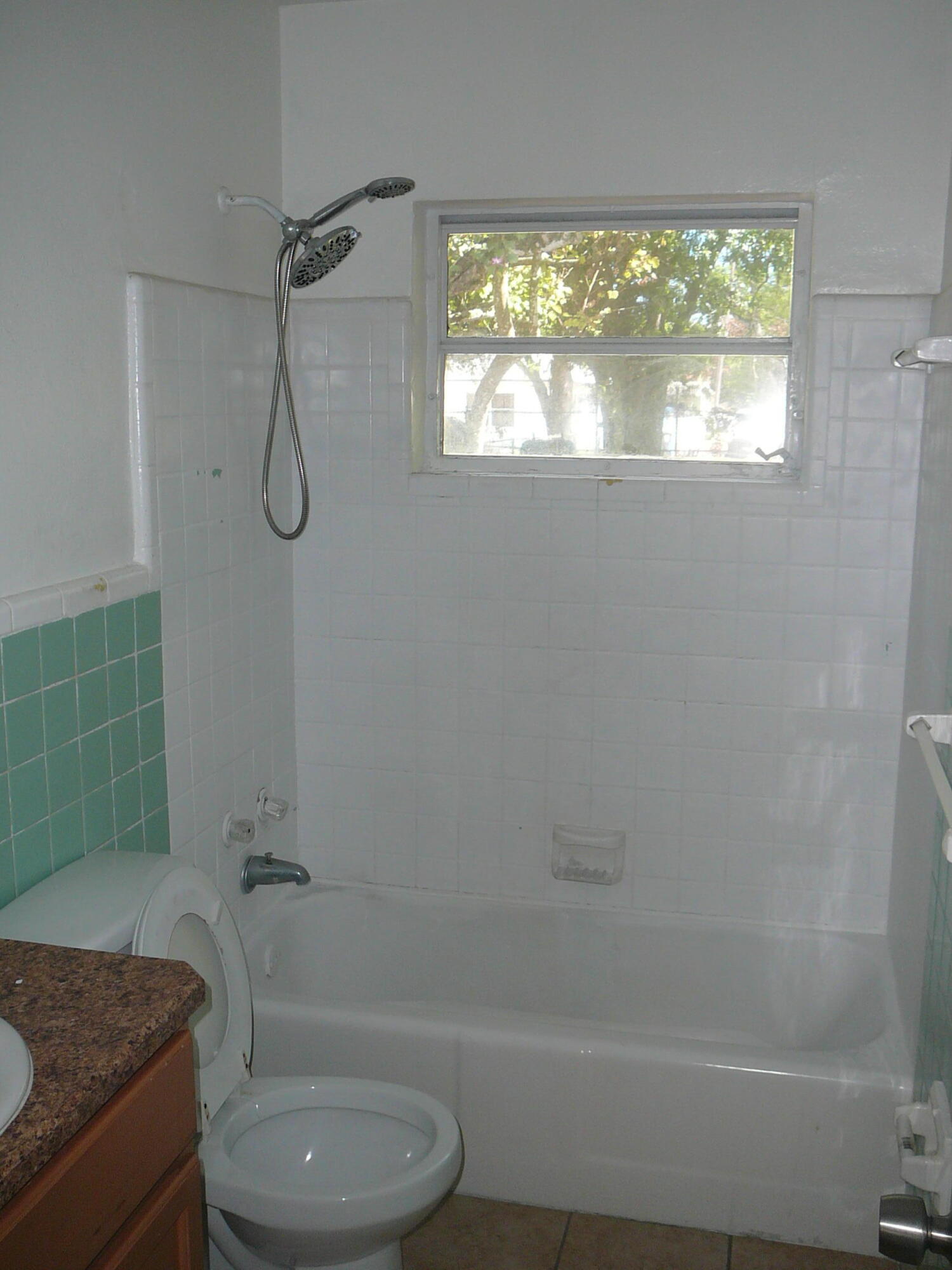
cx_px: 476
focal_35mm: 35
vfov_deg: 52.6
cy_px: 635
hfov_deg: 40.7
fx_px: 1283
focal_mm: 5.2
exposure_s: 1/30
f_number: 2.8
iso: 100
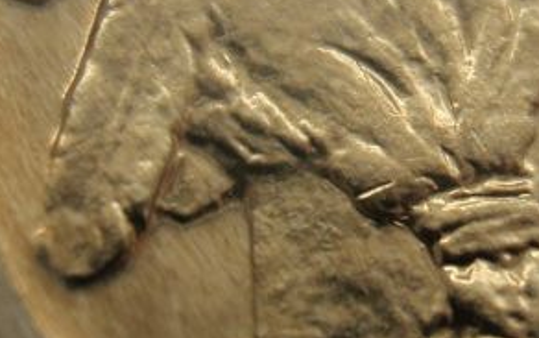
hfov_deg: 14.3
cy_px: 63
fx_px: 2132
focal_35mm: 145
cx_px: 437
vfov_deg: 9.0
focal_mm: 7.25
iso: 64
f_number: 3.9
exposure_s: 1/50
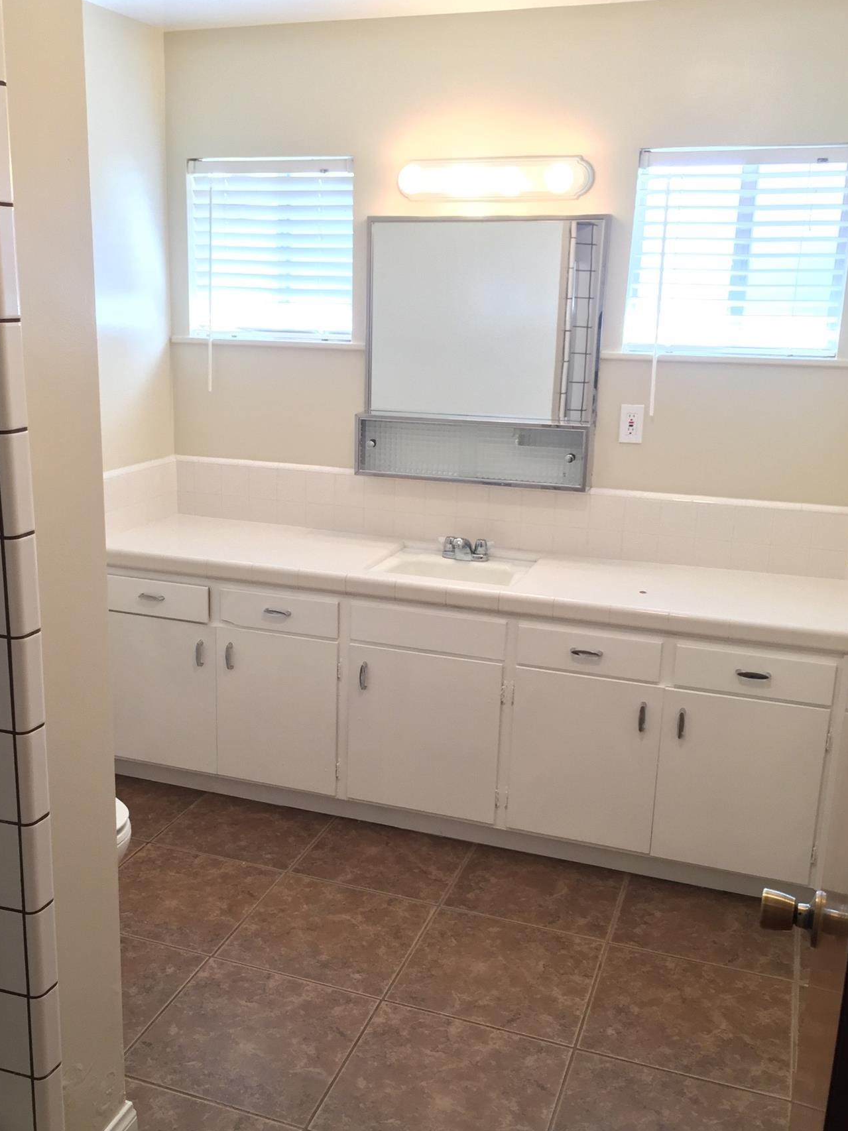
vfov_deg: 54.0
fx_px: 1111
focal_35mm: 34
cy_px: 586
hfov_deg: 41.7
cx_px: 355
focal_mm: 4.15
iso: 64
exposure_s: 1/30
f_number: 2.2
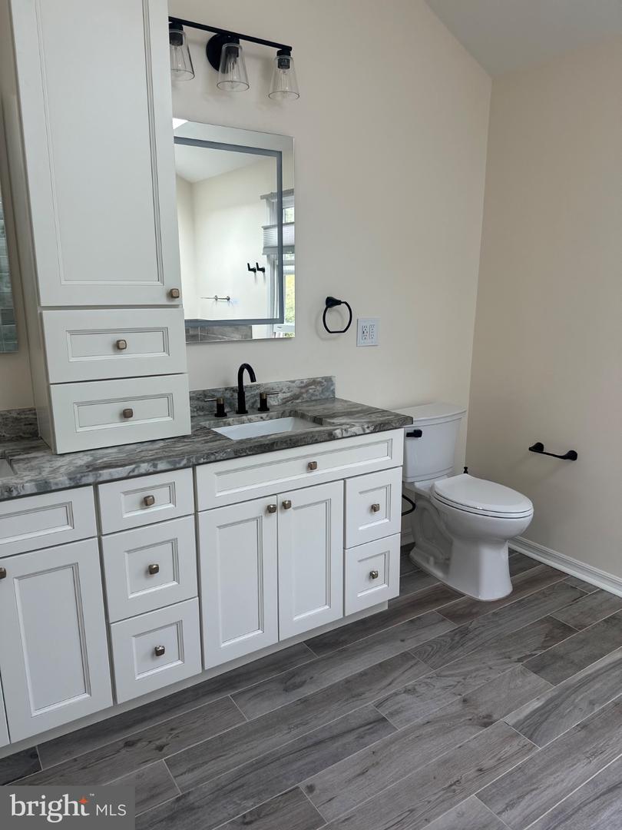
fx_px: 575
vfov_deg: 71.6
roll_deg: -1.3
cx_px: 311
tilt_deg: -11.7
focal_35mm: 24
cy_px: 415
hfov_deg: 56.8
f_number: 1.78
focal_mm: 6.86
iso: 64
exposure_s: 1/121
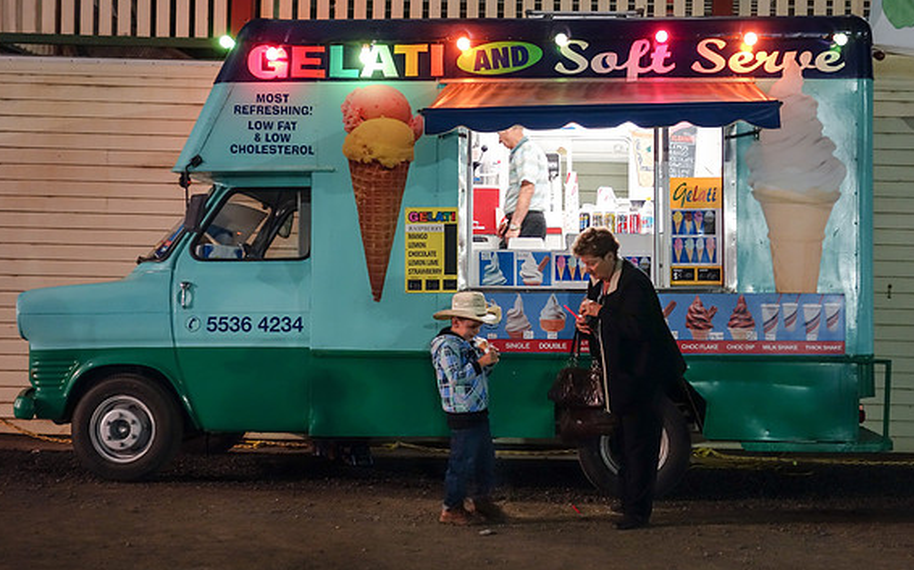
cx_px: 460
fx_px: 1145
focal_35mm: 46
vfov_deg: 28.0
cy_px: 291
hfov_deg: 43.5
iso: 800
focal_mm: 16.39
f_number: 3.2
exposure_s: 1/25
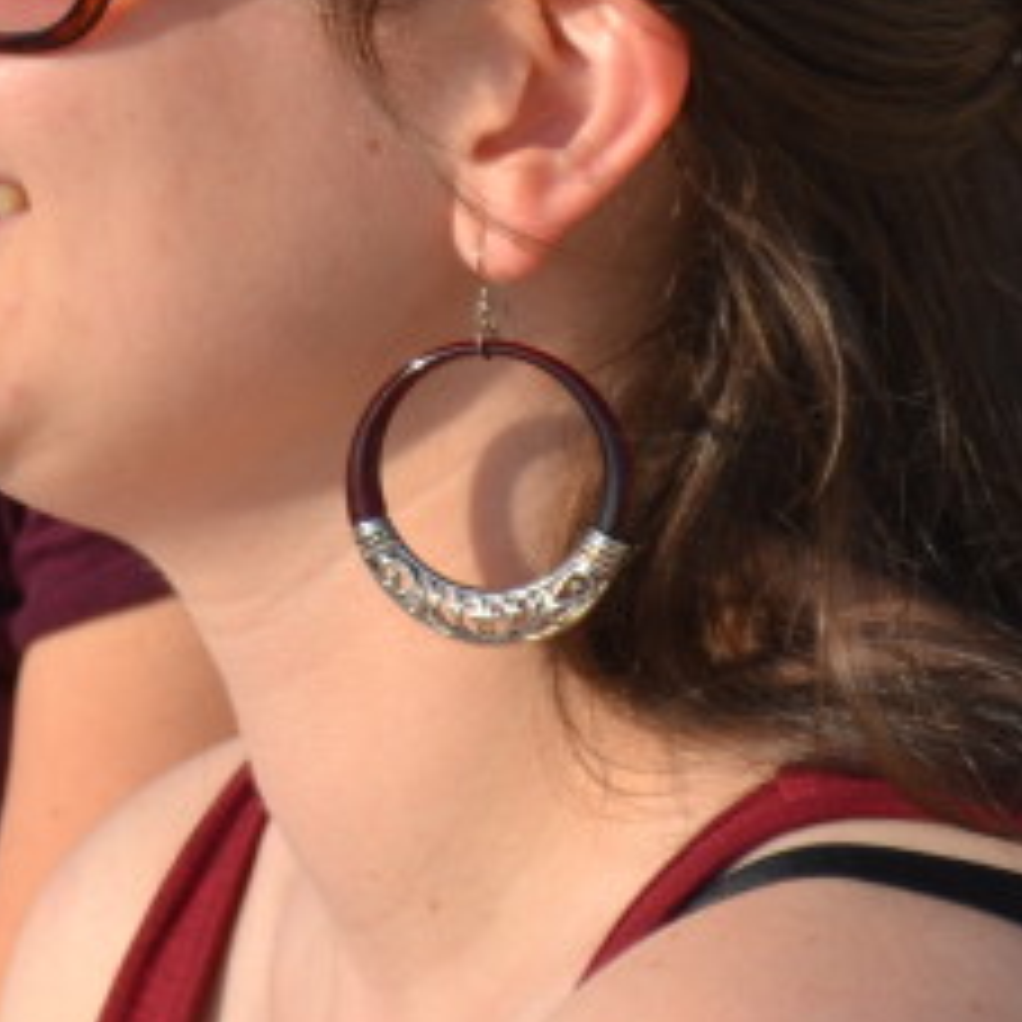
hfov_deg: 5.4
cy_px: -43
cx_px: -1130
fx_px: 10586
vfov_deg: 5.5
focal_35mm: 317
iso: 100
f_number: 8
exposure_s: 1/250
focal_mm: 55
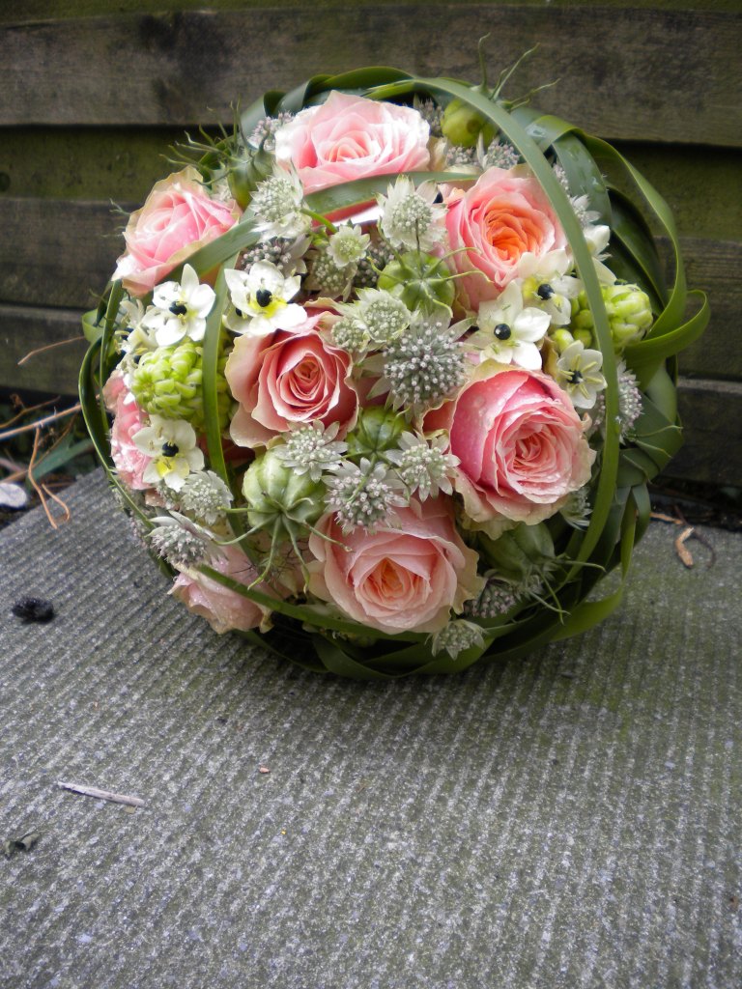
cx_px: 371
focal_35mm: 35
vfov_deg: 52.6
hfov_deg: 40.7
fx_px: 1000
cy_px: 494
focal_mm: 6.3
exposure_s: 1/59.8
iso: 88
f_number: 3.1
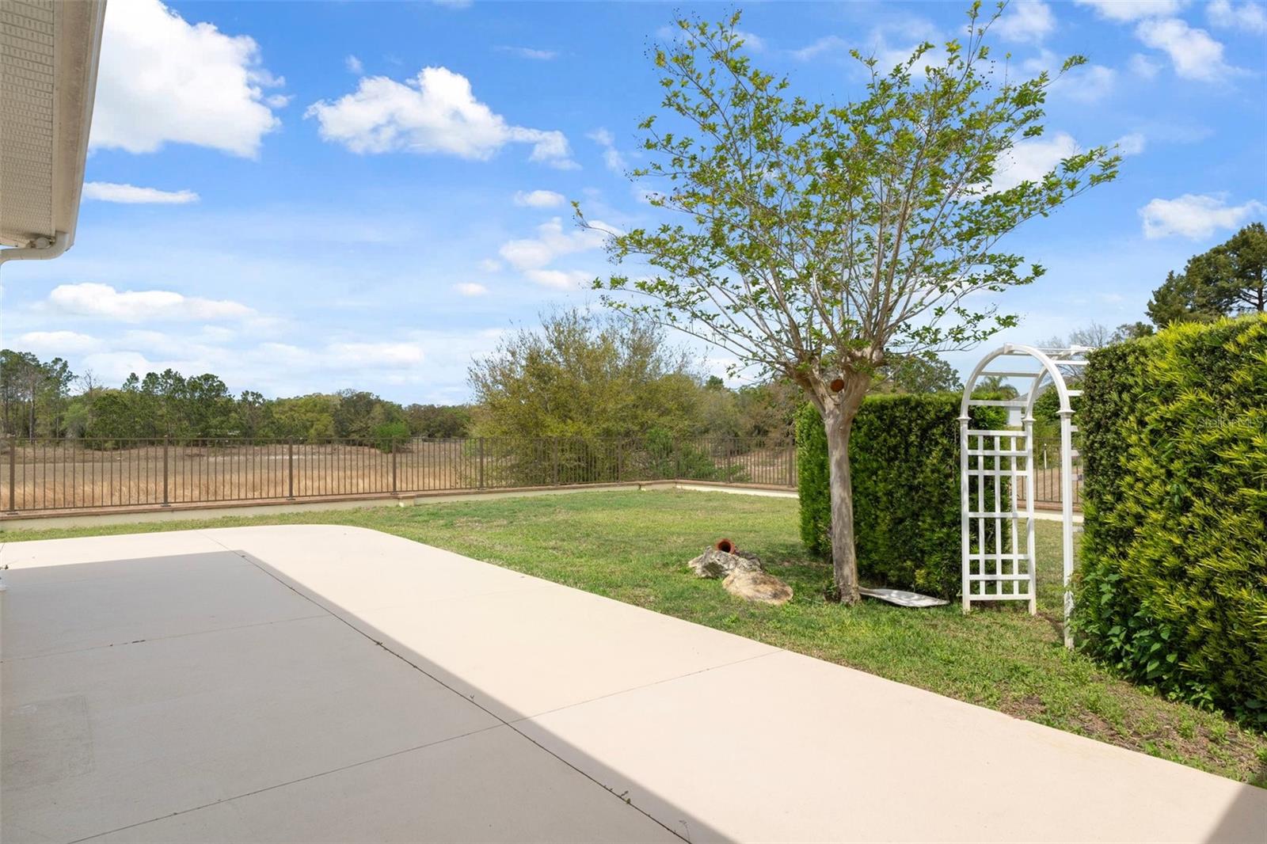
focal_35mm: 20
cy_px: 422
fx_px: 686
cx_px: 634
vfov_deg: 63.2
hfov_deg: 85.4
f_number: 8
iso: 320
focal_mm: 13
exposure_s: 1/350
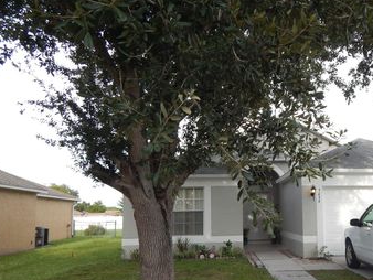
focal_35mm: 34
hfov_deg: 52.1
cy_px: 180
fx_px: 367
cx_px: 268
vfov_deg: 41.4
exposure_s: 1/400
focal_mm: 4
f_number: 3
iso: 125
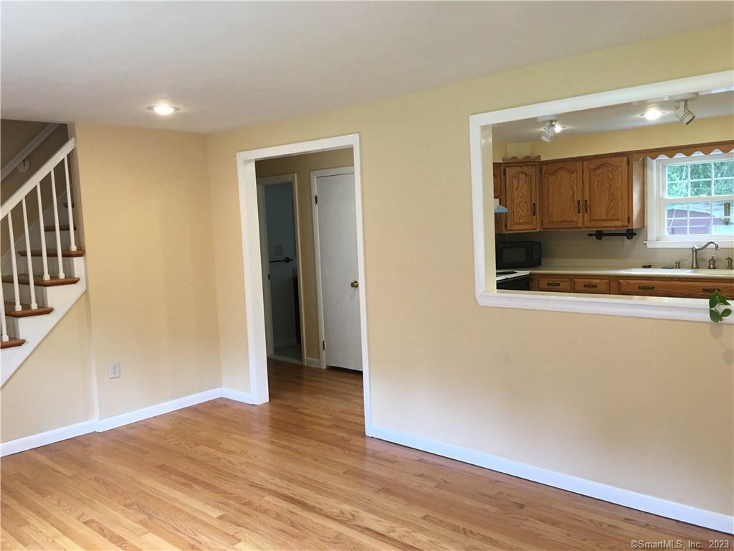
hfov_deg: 61.7
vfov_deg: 48.2
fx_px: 615
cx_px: 367
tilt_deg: -3.9
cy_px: 276
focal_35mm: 29
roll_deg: +2.6
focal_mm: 4.15
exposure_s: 1/30
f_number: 2.2
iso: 40
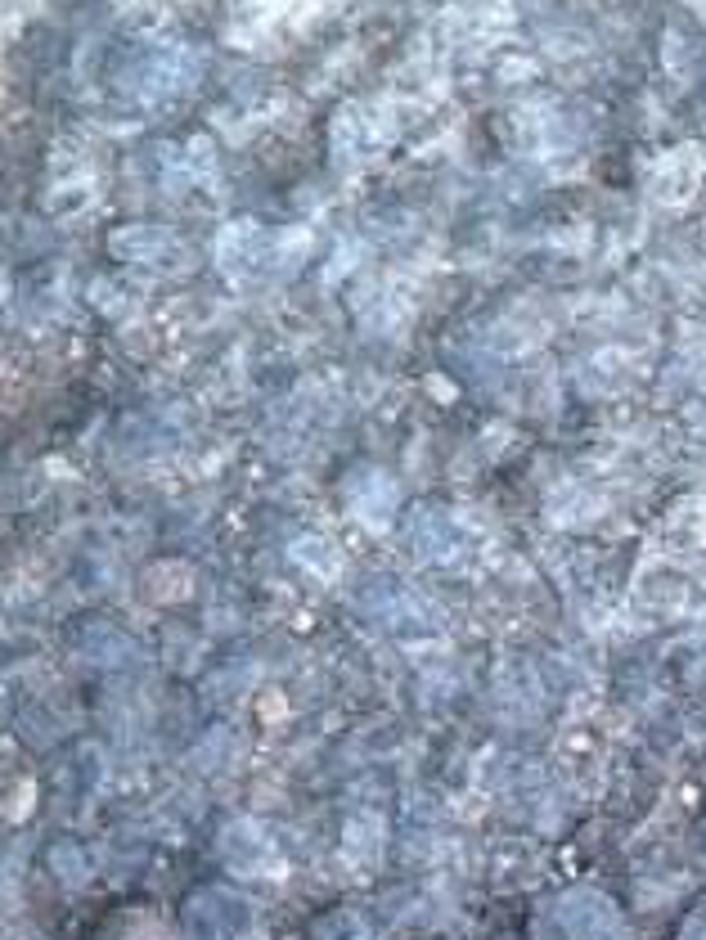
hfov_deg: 6.3
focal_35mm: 223
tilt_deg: -65.4
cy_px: -681
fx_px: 6058
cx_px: -1097
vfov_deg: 8.6
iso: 64
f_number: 2.4
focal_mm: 4.28
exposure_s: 1/60
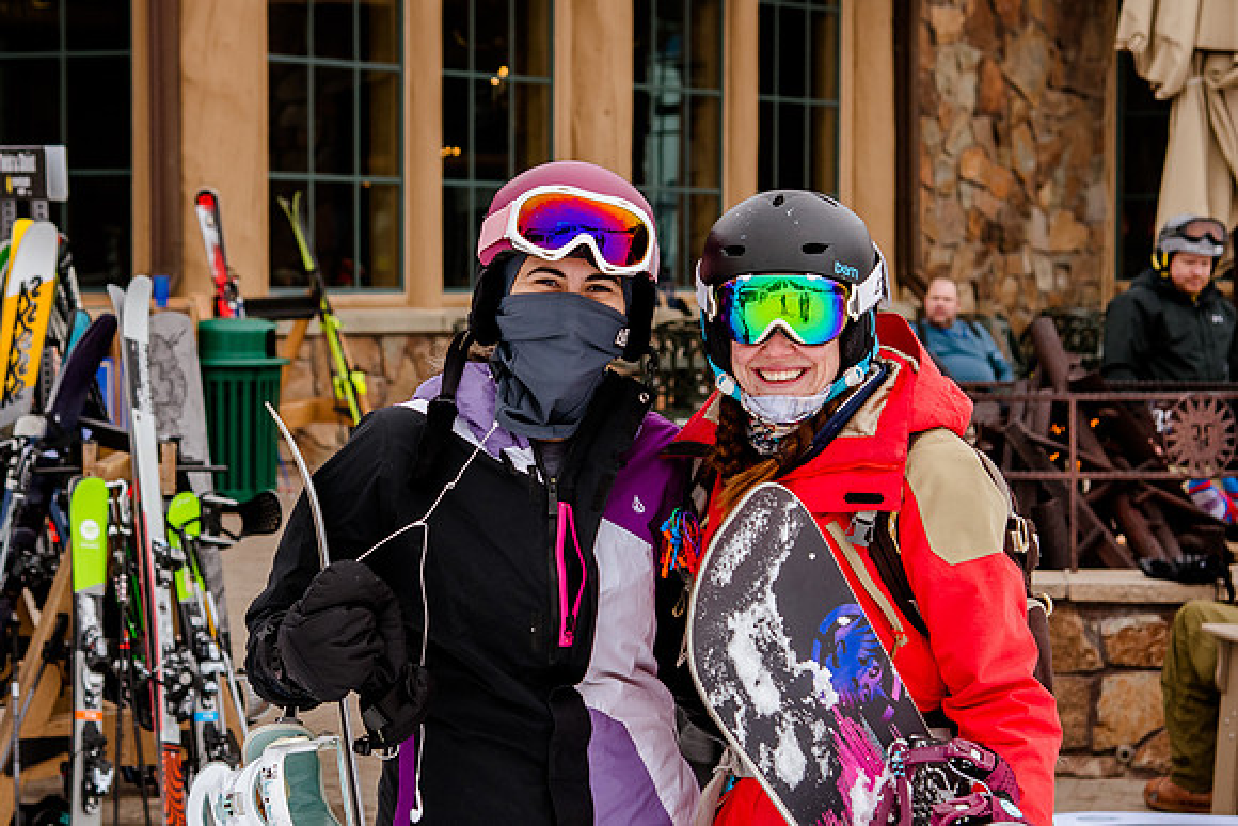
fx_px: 4006
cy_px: 355
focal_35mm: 116
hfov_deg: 17.6
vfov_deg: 11.8
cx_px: 523
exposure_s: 1/1000
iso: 400
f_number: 5.6
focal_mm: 66
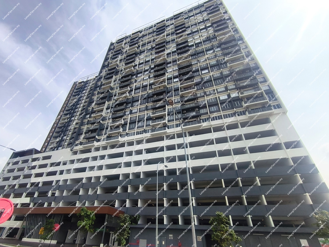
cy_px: 124
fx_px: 143
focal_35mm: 15
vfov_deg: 81.8
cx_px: 164
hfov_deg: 98.2
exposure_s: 1/4902
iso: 50
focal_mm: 1.65
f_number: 2.2
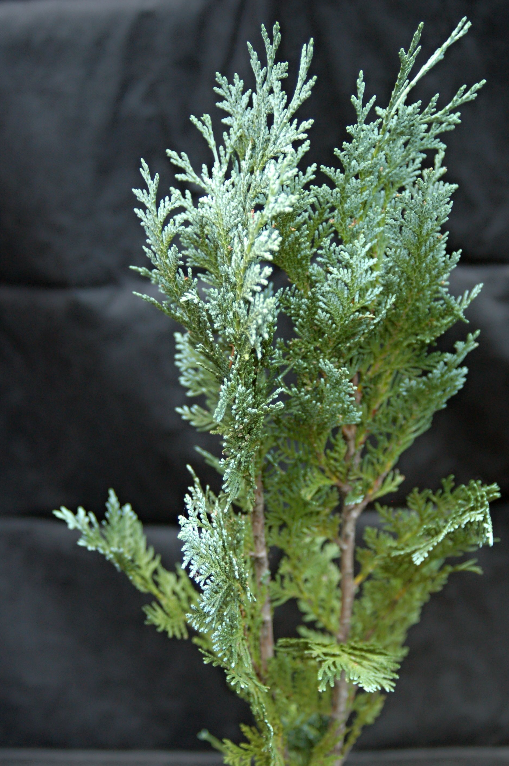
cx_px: 249
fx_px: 1180
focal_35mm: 56
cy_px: 382
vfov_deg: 36.0
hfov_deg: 24.3
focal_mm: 35
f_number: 3.8
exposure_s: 1/125
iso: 640
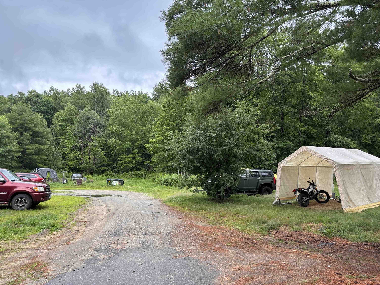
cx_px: 190
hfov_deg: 67.3
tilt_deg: +6.7
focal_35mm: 26
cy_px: 142
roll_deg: -0.8
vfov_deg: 53.1
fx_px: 285
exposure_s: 1/444
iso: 50
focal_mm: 5.96
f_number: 1.6
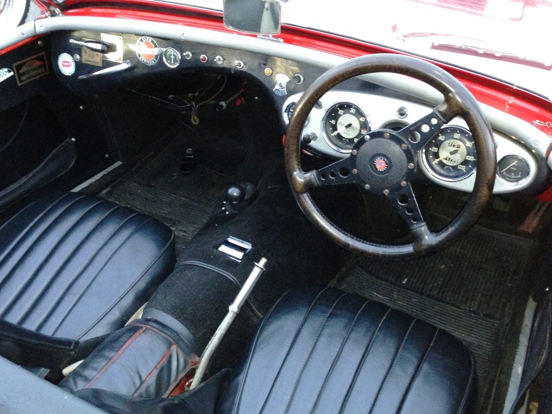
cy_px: 197
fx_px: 638
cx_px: 271
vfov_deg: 36.0
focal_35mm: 40
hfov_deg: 46.8
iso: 320
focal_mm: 4.13
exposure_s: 1/20
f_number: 2.4
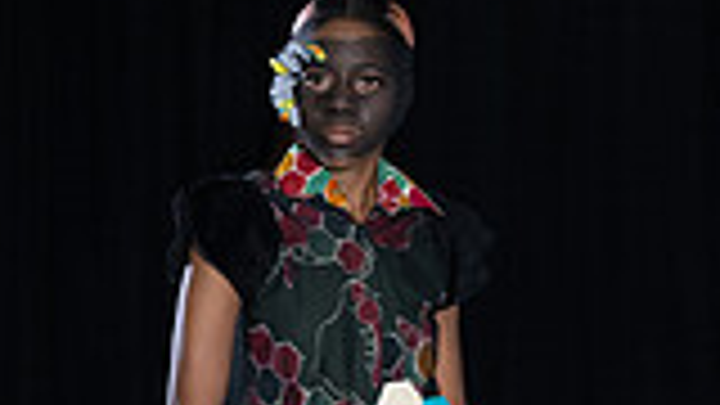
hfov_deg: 7.0
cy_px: 868
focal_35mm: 310
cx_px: 369
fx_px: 5918
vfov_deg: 3.9
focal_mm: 105
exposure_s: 1/160
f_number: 5.6
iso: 1250
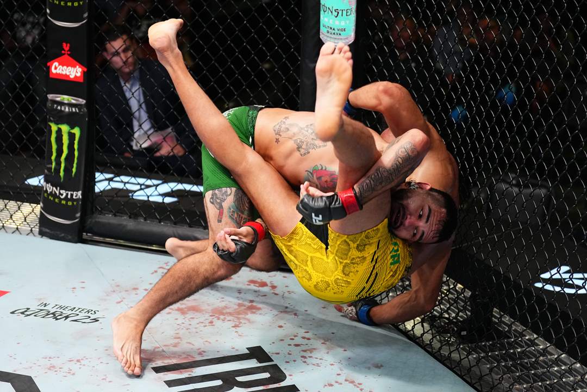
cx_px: 294
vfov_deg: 19.5
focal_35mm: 70
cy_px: 196
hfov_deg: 28.8
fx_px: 1141
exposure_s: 1/1250
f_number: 2.8
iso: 5000
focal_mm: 70
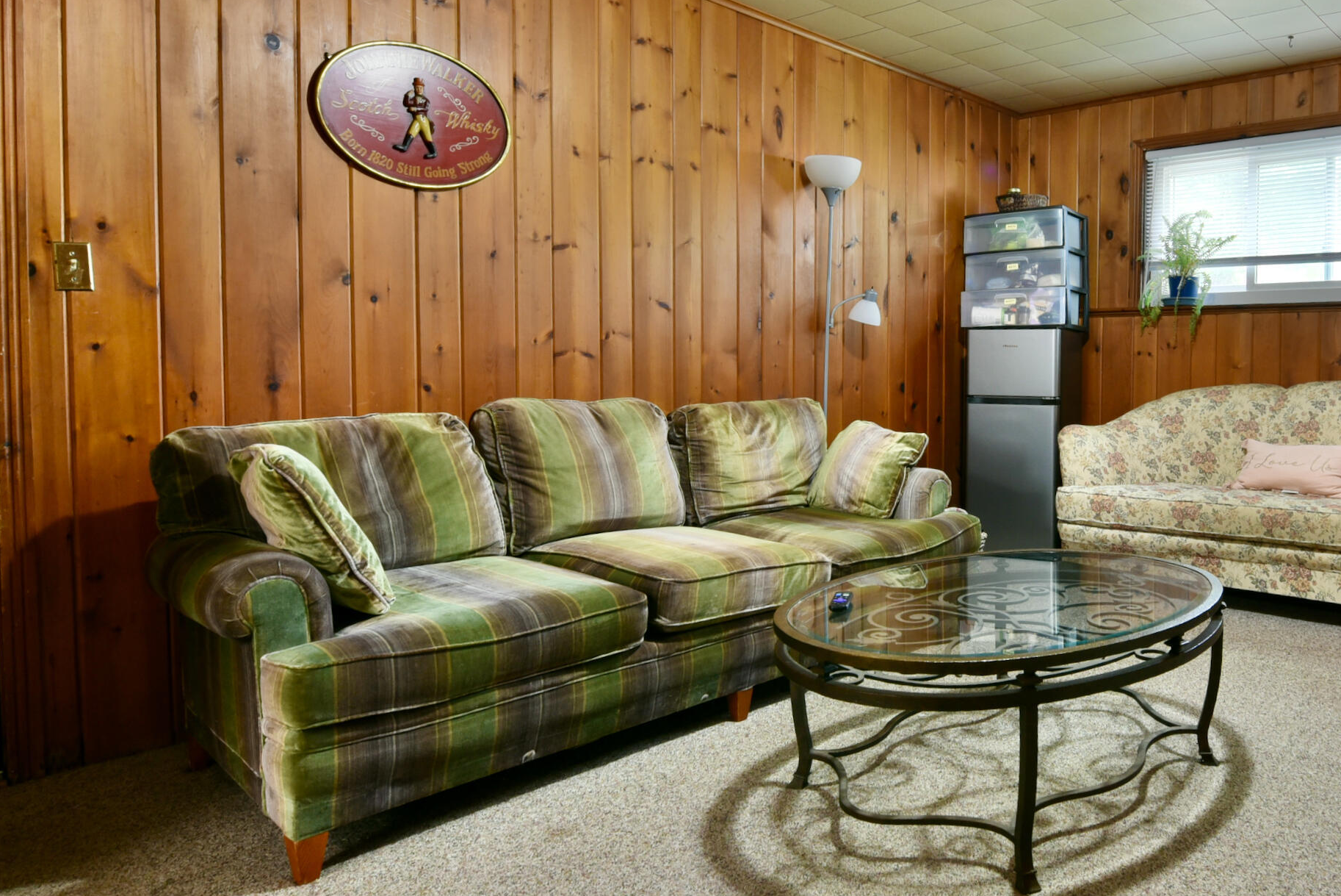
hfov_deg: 73.8
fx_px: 857
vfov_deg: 55.0
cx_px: 894
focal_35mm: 23
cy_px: 393
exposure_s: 1/3
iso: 800
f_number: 11
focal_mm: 14
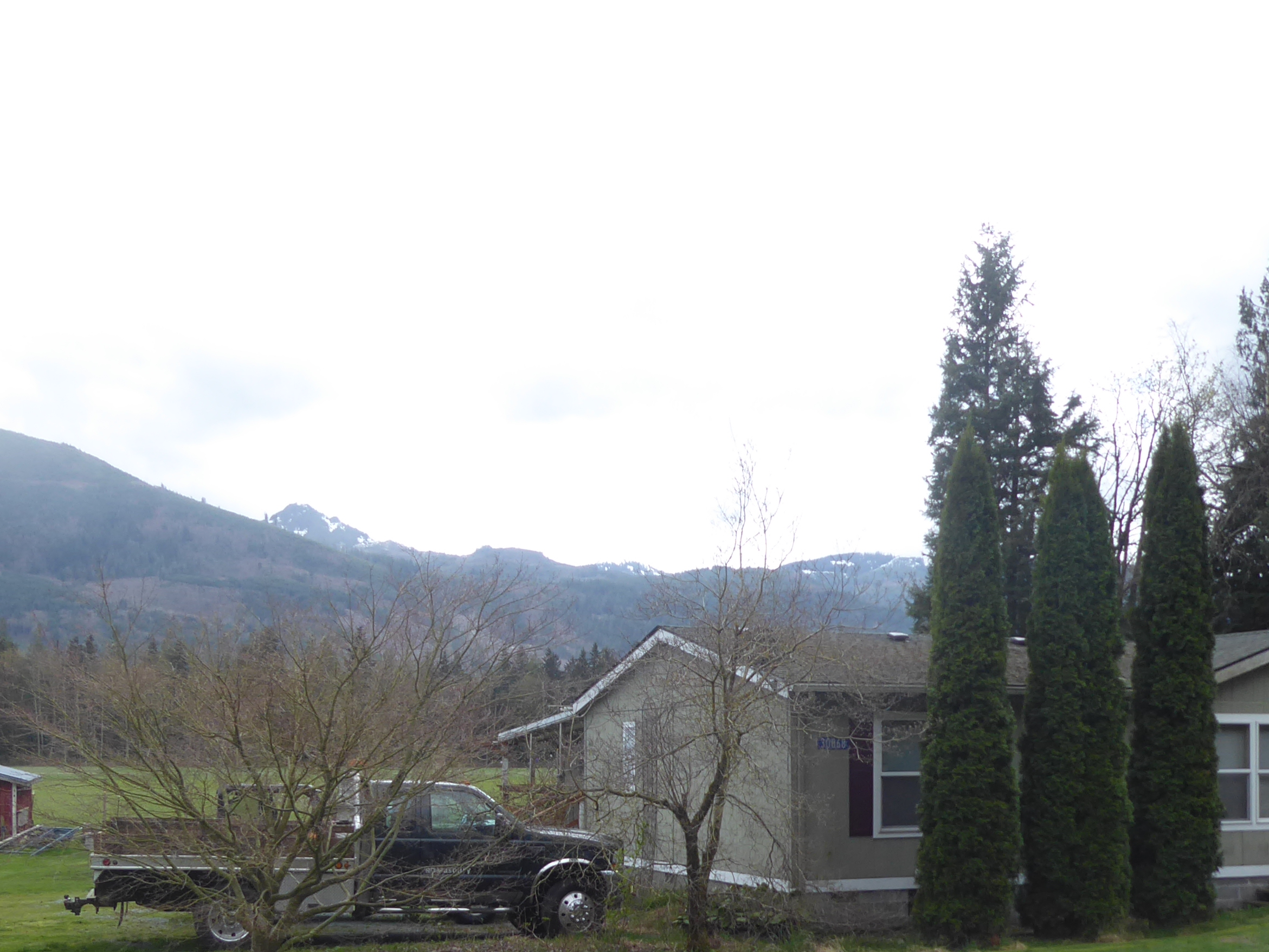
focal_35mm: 41
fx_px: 1503
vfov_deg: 34.2
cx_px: 675
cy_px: 742
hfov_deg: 45.7
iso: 80
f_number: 3.3
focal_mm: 4.3
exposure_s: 1/320
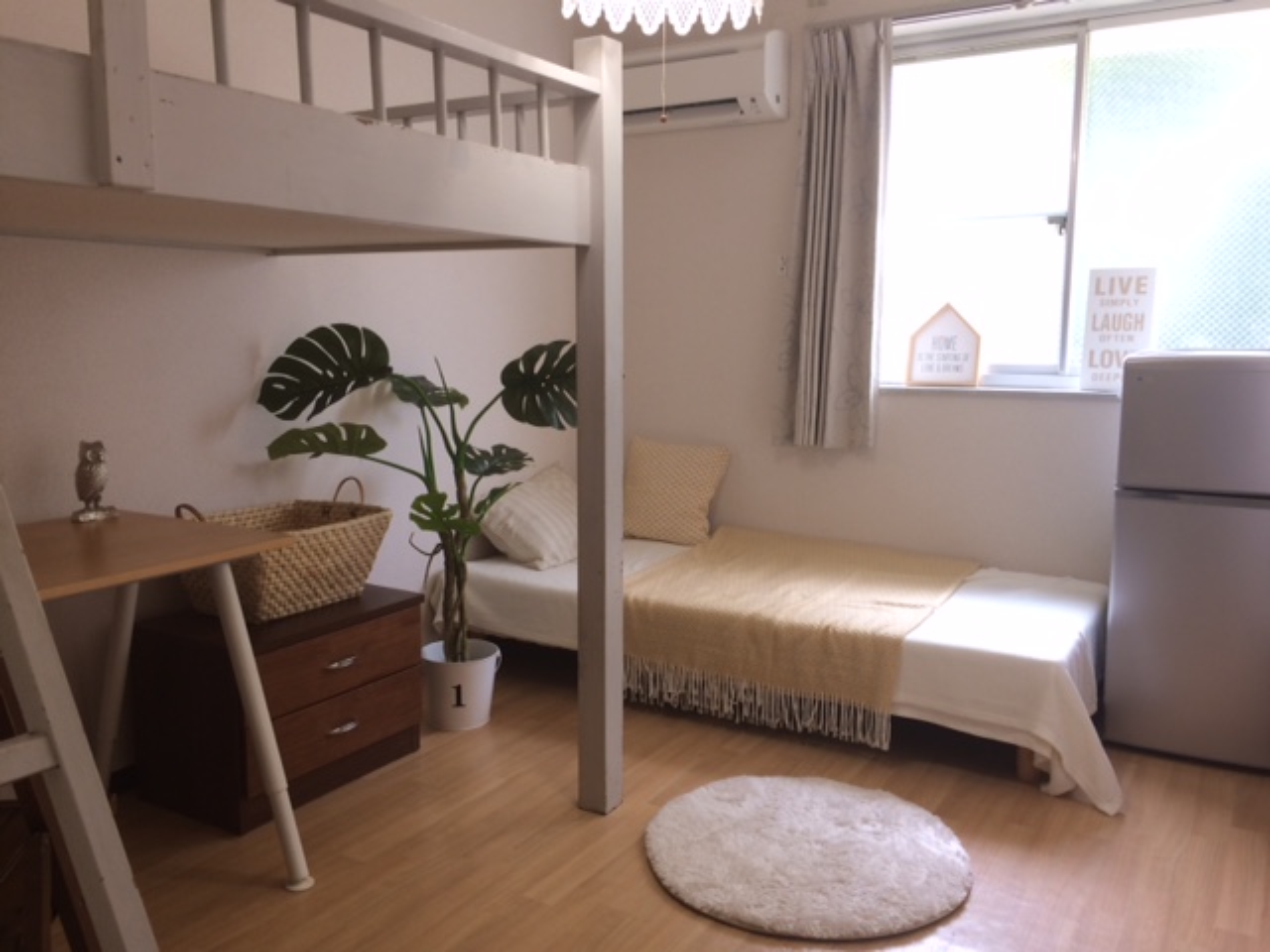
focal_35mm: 29
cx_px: 635
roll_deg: -0.9
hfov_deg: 61.7
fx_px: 1064
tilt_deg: -7.9
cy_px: 476
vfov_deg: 48.2
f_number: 2.2
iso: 40
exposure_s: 1/30
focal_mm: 4.15
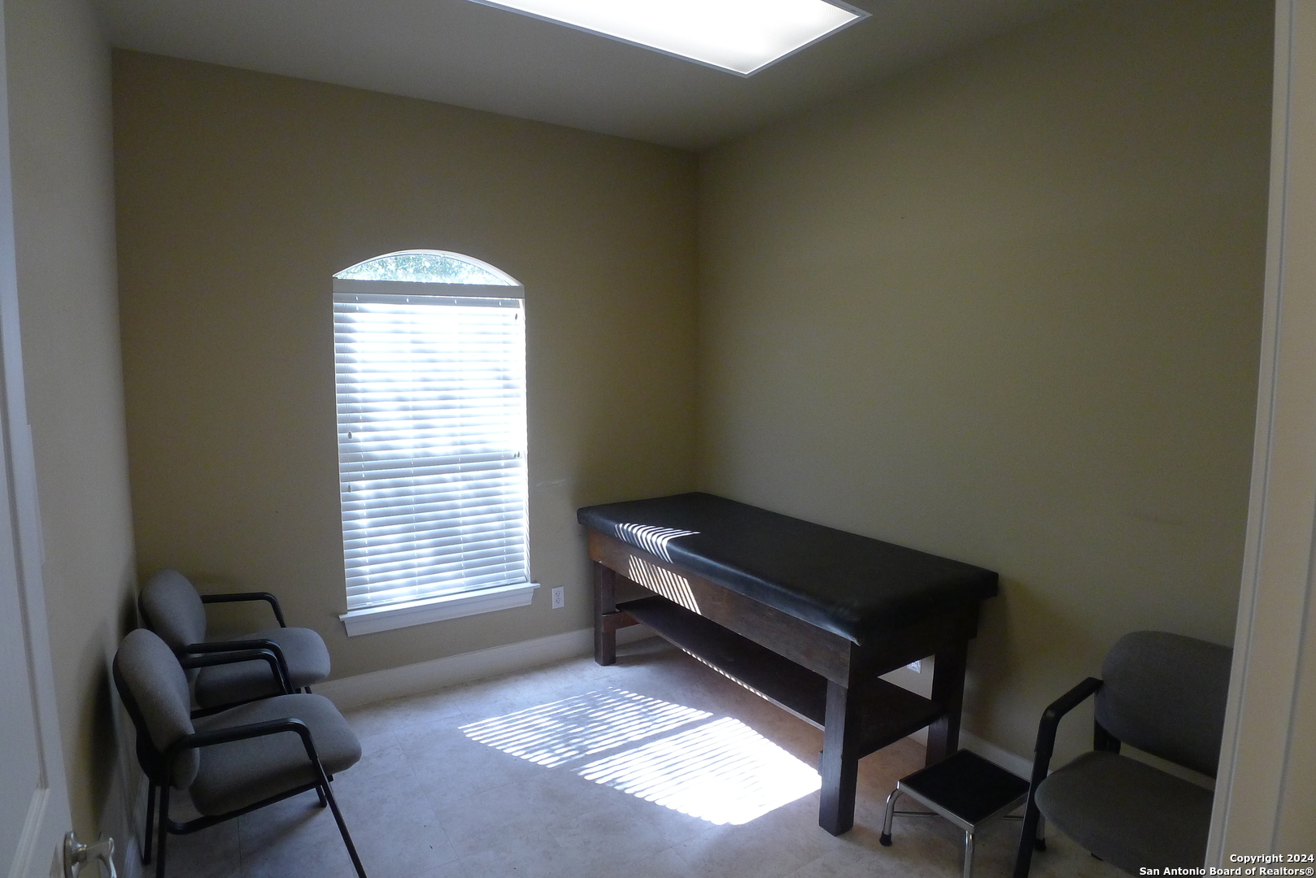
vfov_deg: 53.2
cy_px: 439
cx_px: 658
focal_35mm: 24
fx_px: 878
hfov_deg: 73.7
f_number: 4
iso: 320
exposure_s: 1/60
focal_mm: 5.1
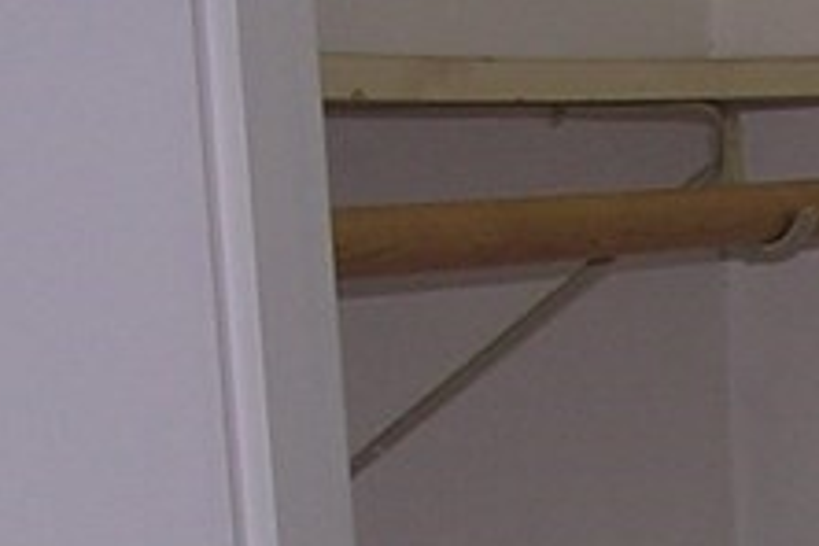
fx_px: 4140
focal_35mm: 182
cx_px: 1354
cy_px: 1177
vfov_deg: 7.2
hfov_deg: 10.7
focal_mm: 5.8
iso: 100
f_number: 2.8
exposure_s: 1/60.1
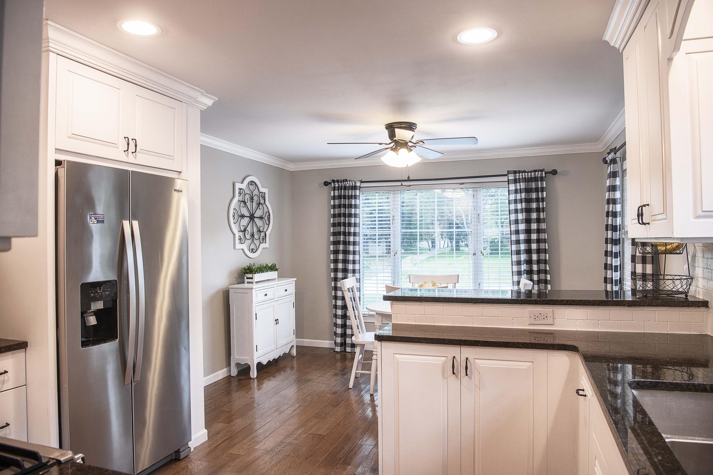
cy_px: 238
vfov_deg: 53.1
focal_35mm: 24
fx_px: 475
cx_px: 356
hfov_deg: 73.7
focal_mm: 24
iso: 640
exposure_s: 1/80
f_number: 5.6
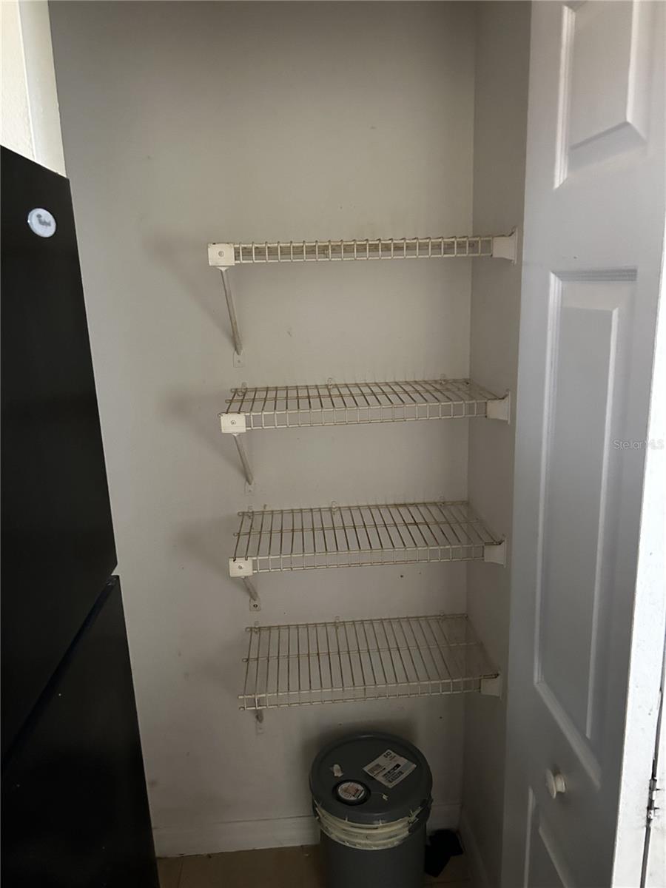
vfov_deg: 67.3
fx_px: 667
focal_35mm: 26
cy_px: 444
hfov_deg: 53.1
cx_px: 333
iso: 640
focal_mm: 5.7
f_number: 1.5
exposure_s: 1/40
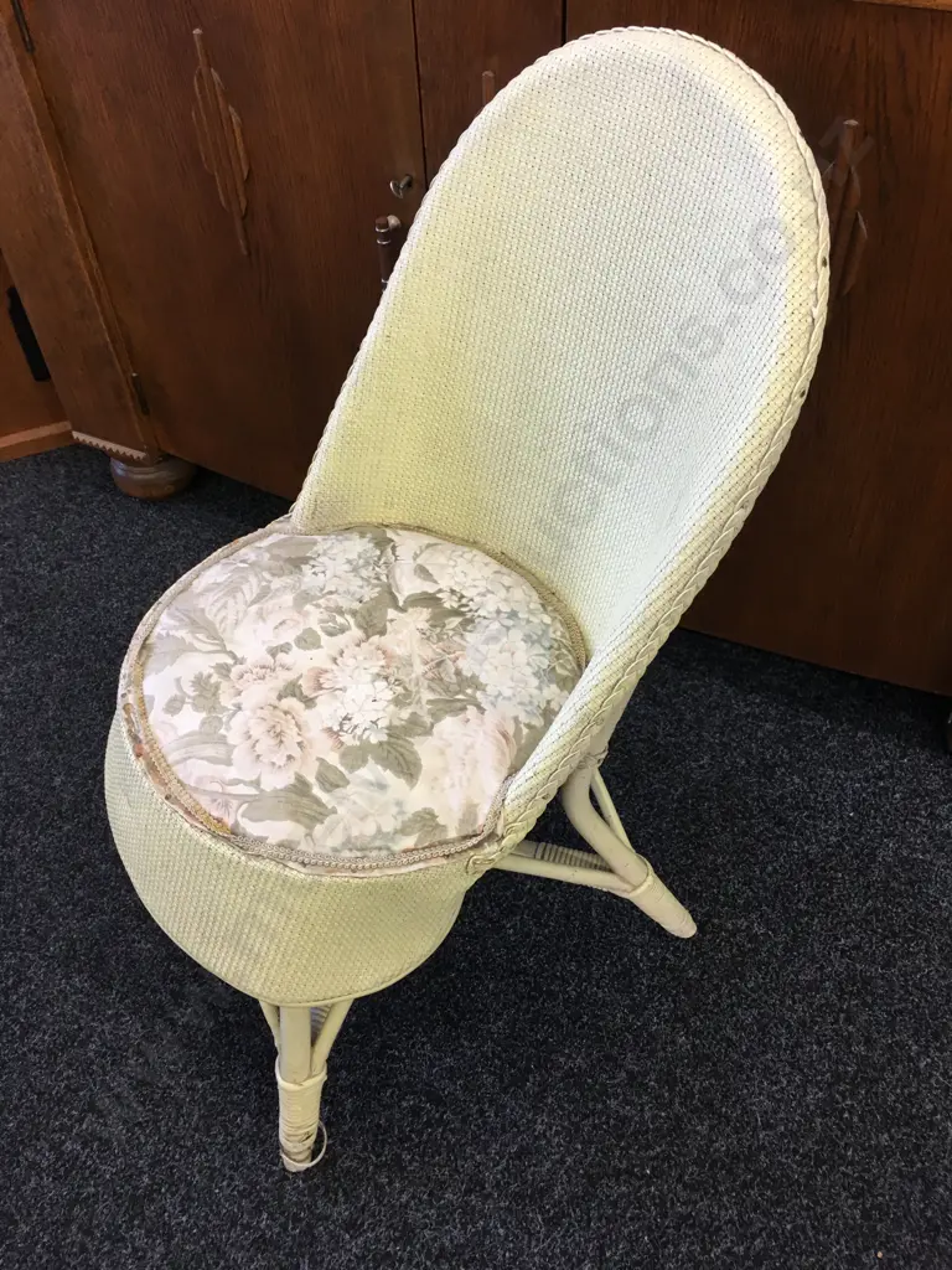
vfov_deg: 61.7
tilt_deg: -45.6
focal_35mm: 29
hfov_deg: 48.2
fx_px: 1063
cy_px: 635
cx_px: 476
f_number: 2.2
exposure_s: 1/17
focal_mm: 4.15
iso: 40
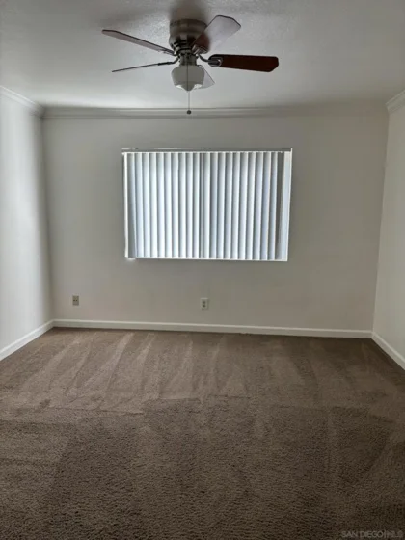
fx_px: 406
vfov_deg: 67.3
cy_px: 270
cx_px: 202
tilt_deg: -8.7
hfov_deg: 53.1
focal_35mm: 26
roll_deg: -0.5
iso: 50
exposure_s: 1/121
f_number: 1.6
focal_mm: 5.96
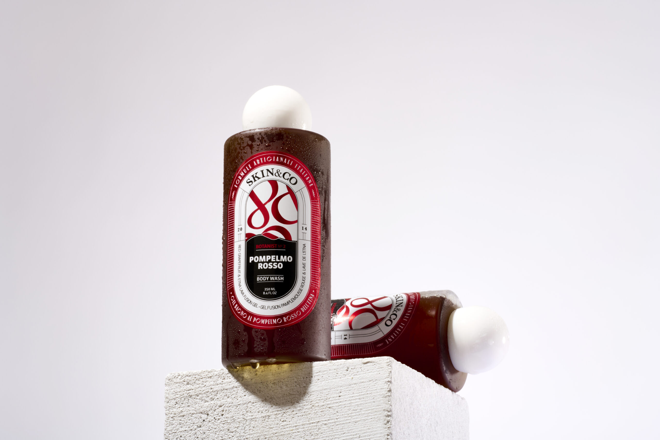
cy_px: 220
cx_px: 330
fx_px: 1925
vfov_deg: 13.0
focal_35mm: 105
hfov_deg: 19.5
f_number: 29
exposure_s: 1/160
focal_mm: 105
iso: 64
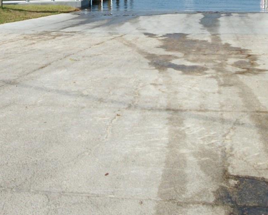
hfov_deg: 24.4
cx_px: 118
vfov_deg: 19.2
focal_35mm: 78
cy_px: 3
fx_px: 619
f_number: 8.8
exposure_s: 1/160
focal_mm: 5.7
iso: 80
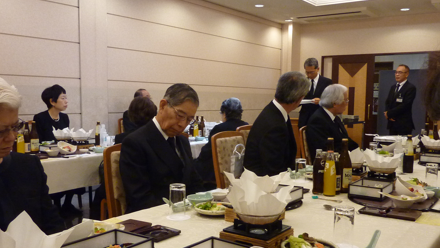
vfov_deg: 32.8
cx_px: 220
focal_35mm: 36
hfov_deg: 55.3
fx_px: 420
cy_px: 145
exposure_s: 1/30
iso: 250
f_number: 3.3
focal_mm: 4.1
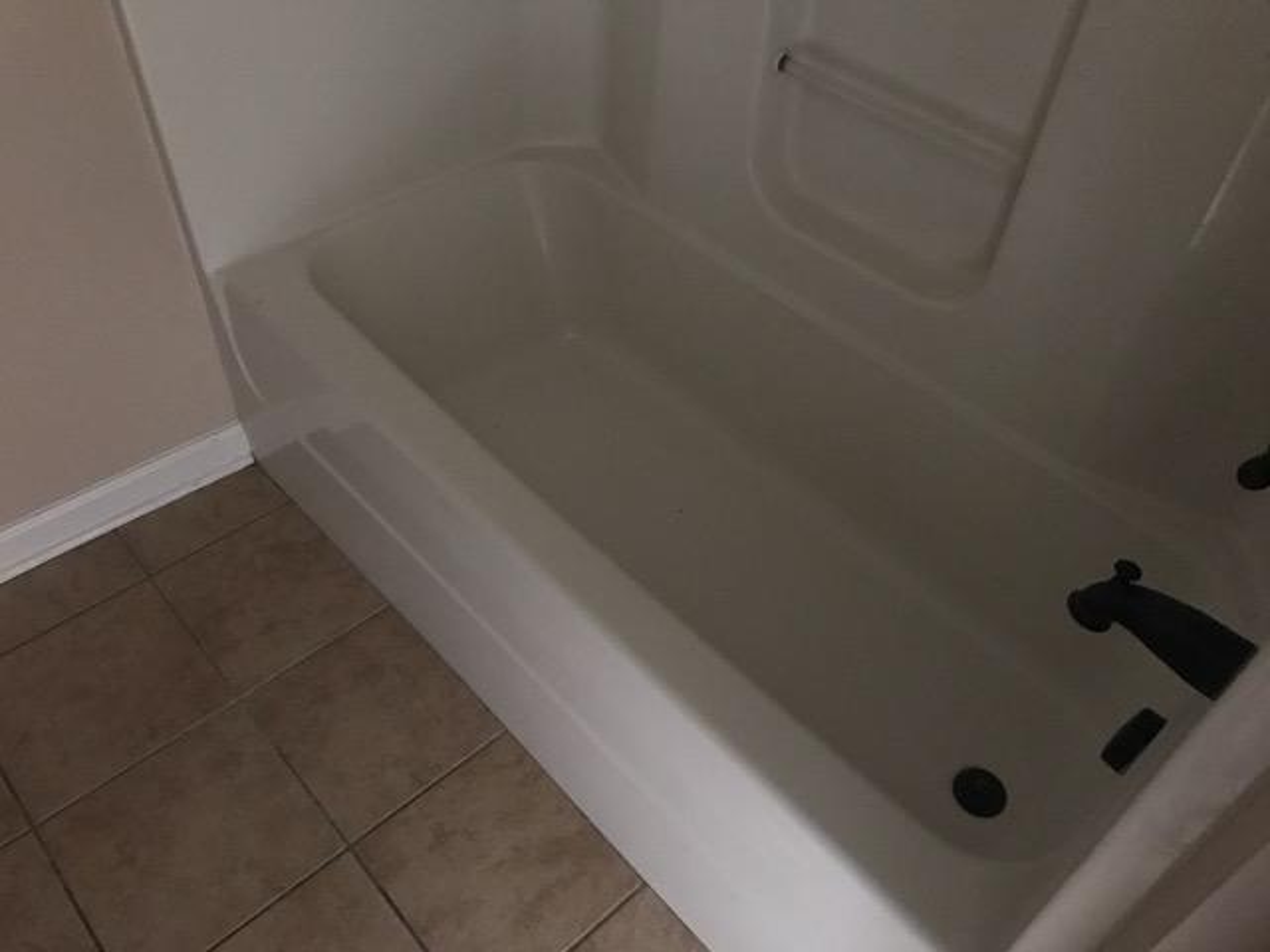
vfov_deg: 49.7
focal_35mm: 28
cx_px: 635
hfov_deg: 63.4
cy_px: 476
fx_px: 1027
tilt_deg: -47.0
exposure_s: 1/4
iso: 125
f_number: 1.8
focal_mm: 3.99
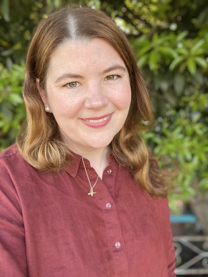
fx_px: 240
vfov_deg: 60.0
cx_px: 104
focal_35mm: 30
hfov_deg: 46.8
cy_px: 138
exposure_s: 1/122
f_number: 2.2
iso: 40
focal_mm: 2.71
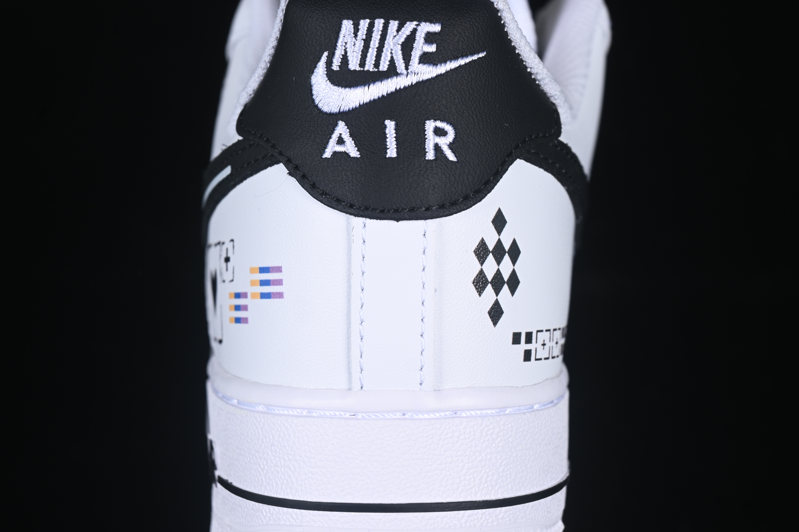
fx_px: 1664
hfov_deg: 27.0
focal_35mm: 75
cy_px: 266
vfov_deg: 18.2
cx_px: 400
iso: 160
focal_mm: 50
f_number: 7.1
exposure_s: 1/80
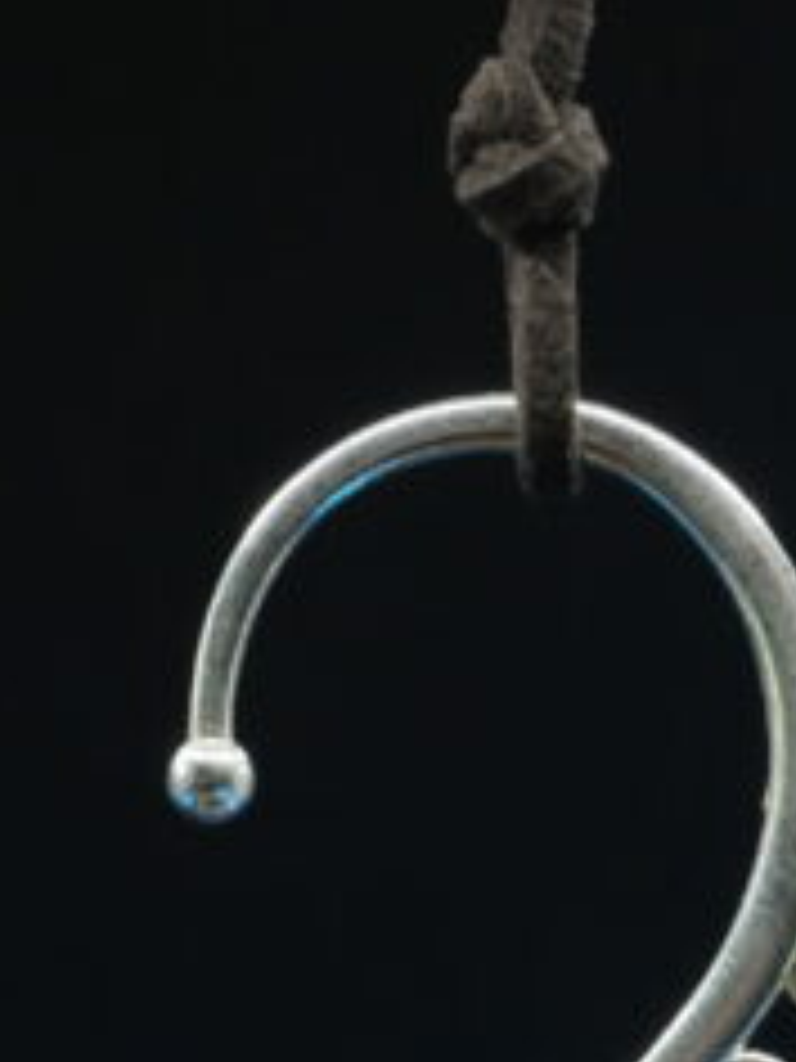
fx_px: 6224
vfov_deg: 9.4
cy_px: 1717
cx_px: 540
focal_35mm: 203
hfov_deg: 7.3
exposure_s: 1/60
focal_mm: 30
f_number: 6.3
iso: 800
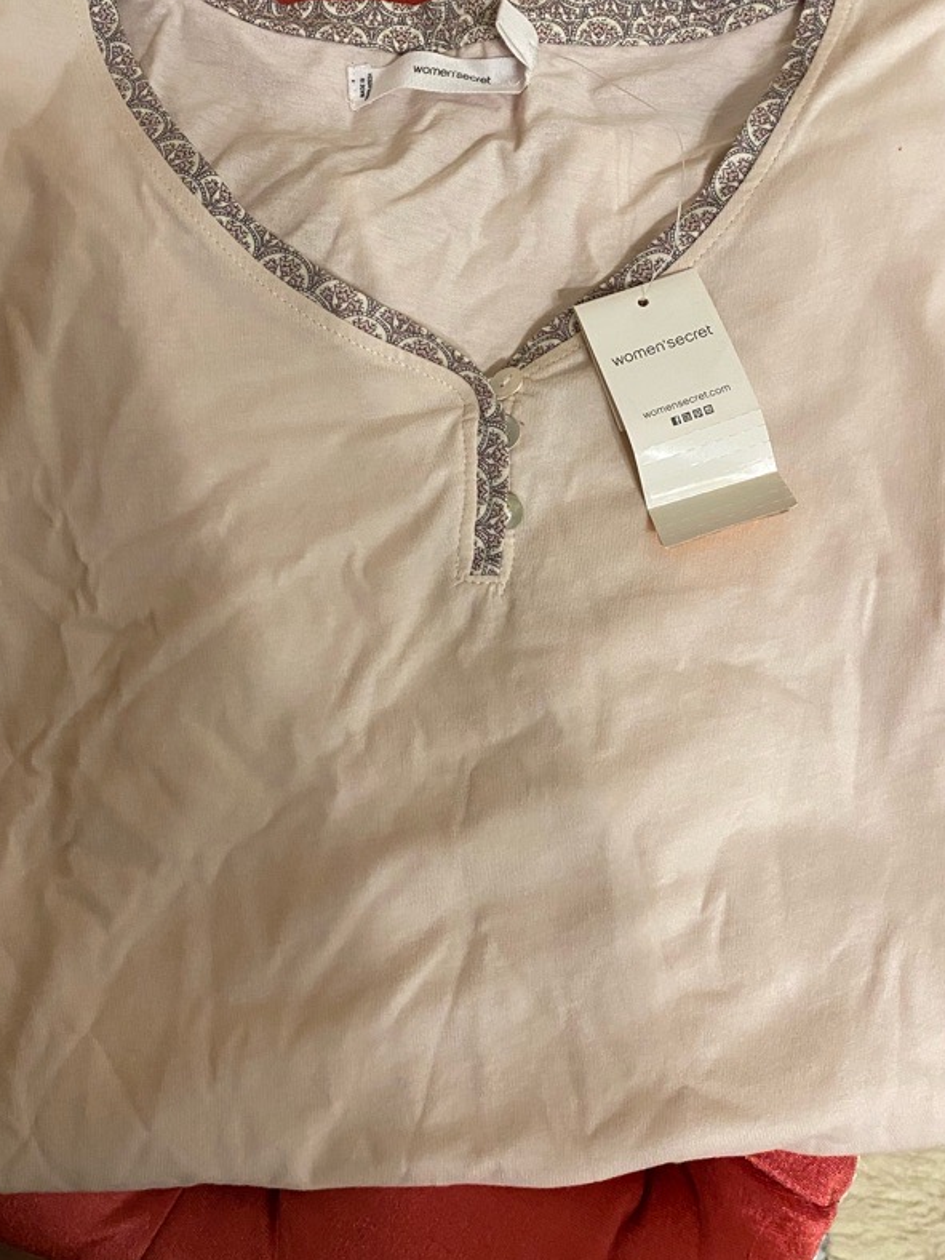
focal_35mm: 33
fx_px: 1201
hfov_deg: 42.9
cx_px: 472
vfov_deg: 55.0
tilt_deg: -81.2
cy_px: 516
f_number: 1.8
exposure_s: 1/50
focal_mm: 4.25
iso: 400
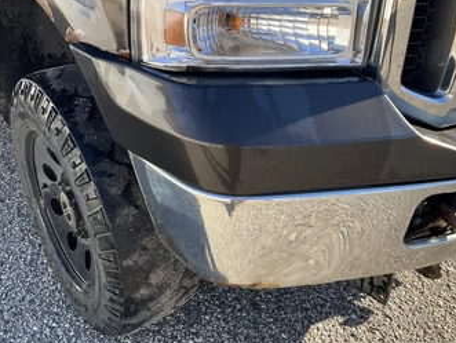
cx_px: 251
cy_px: 180
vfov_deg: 40.8
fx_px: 462
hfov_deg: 52.5
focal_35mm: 35
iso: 25
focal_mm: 3
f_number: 1.8
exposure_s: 1/461
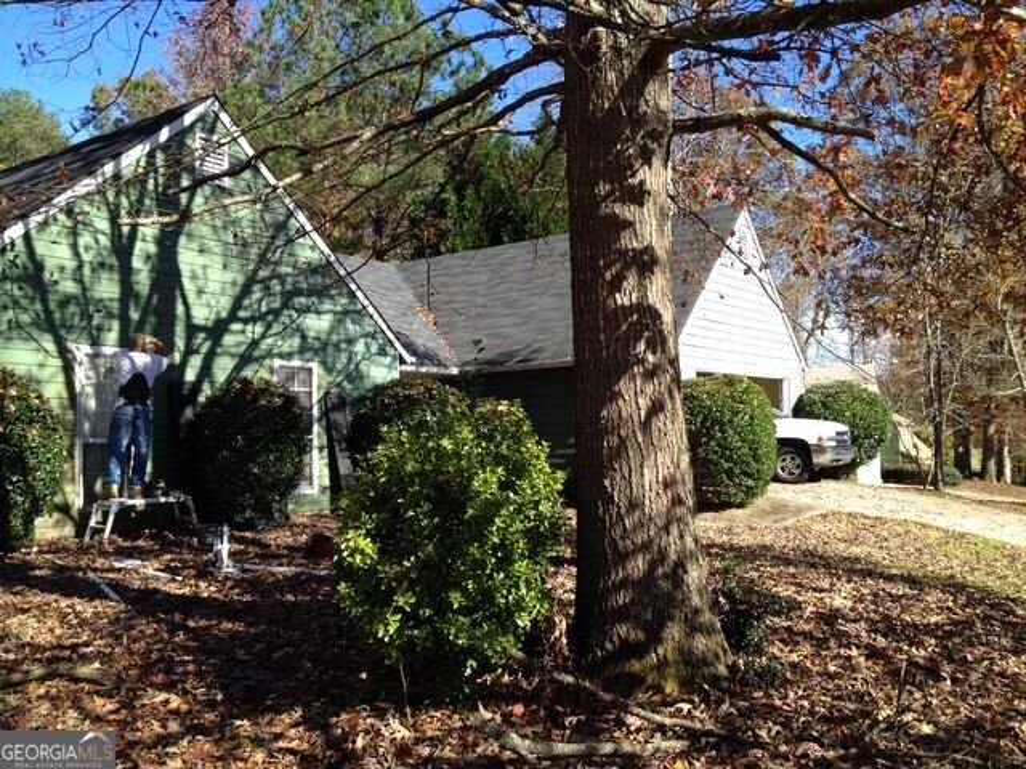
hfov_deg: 52.6
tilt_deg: +2.8
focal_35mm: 35
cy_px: 384
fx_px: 1037
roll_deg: +4.2
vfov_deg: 40.7
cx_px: 513
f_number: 2.4
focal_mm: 4.28
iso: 50
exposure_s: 1/531
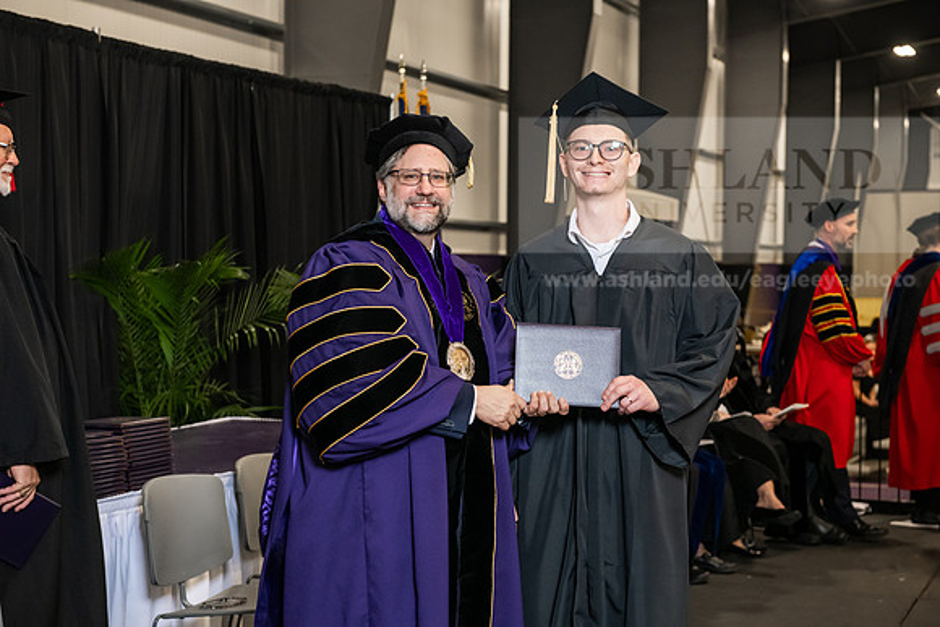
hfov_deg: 30.5
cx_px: 470
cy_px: 314
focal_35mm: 66
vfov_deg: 20.6
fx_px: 1724
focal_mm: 66
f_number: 5
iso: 2500
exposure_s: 1/200
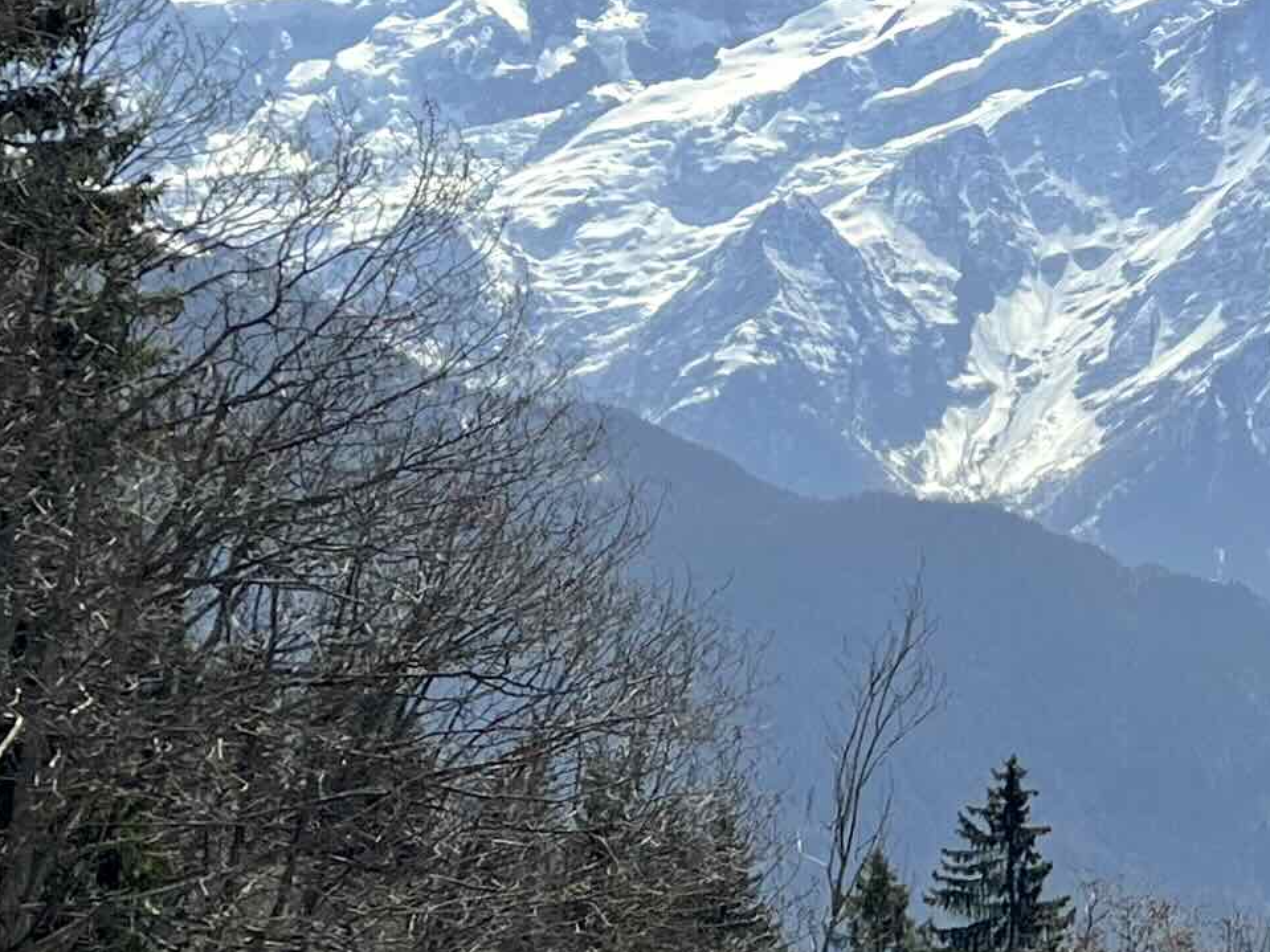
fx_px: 3925
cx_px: 1461
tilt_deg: +5.4
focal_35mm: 107
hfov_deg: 17.6
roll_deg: +1.1
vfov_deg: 13.8
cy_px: 195
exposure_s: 1/8696
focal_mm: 5.7
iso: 50
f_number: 1.5
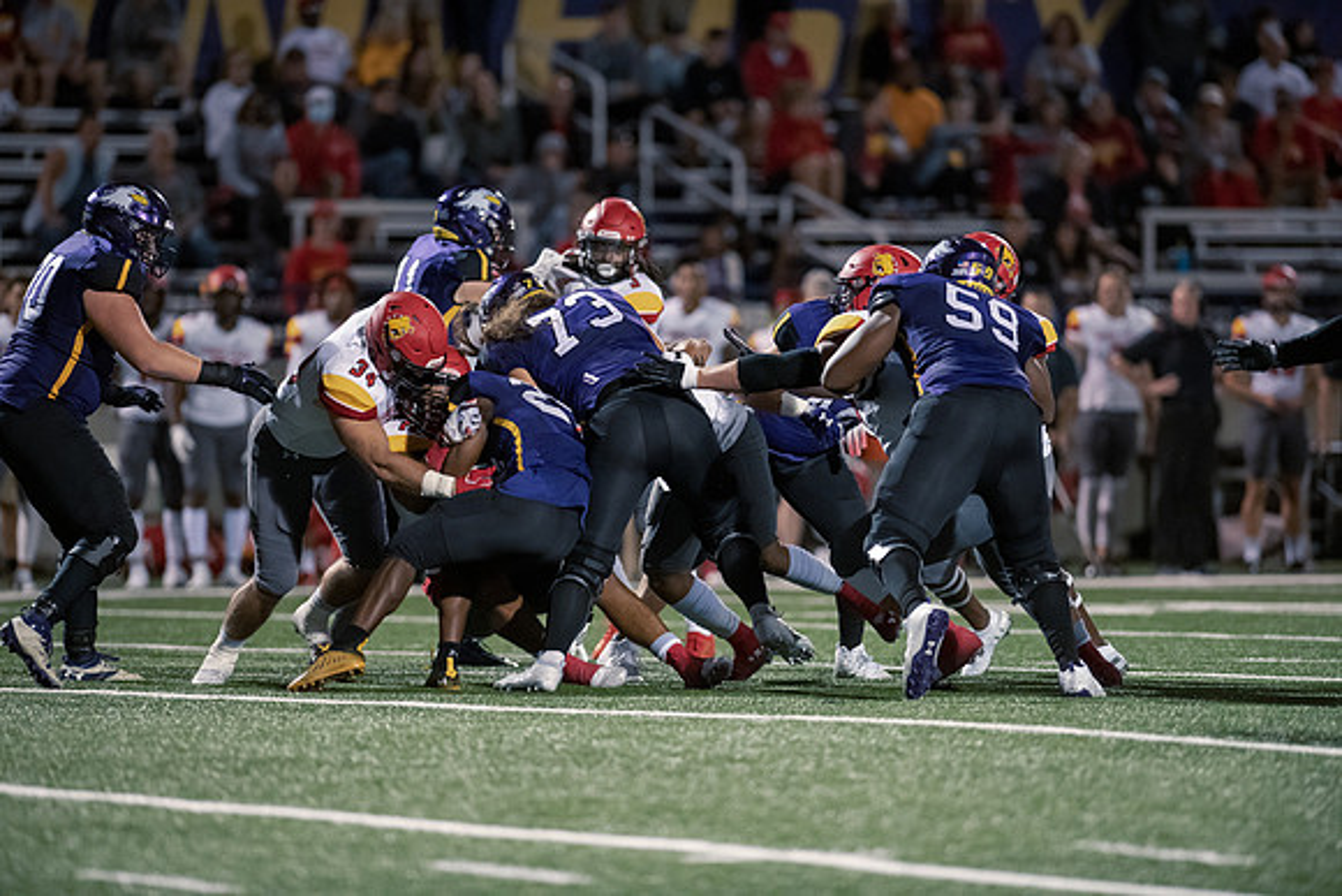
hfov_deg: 6.9
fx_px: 11185
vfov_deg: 4.6
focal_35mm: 300
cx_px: 671
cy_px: 448
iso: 6400
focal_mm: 300
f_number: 2.8
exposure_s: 1/640
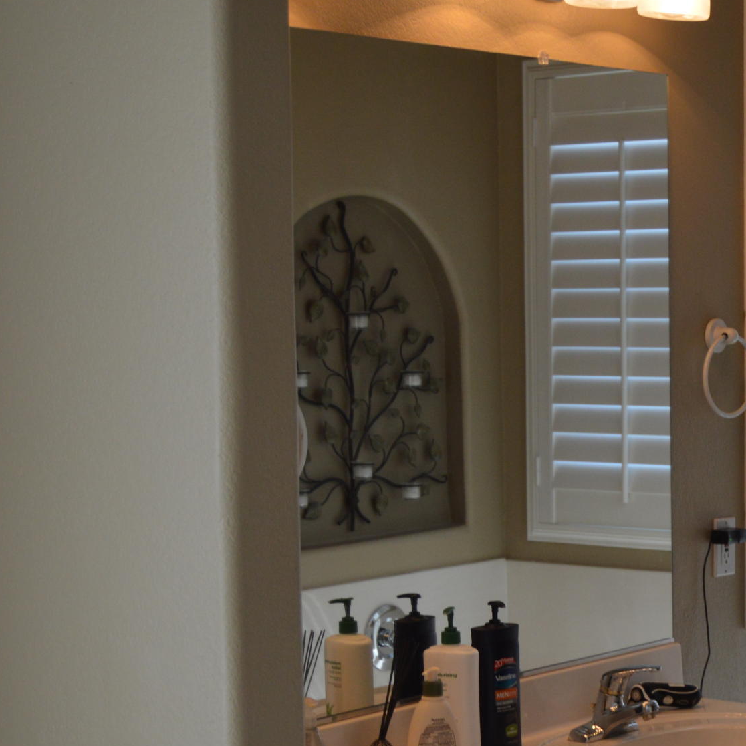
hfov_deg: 19.1
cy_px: 512
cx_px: 716
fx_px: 2170
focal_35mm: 89
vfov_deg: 19.4
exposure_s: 1/100
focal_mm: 26
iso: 400
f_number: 4.5
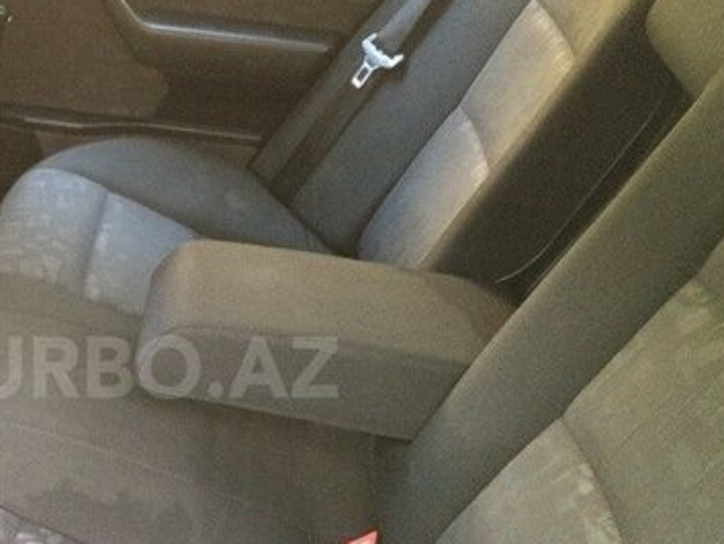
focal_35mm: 54
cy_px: 367
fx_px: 1130
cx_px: 129
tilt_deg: -34.4
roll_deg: -0.4
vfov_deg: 26.9
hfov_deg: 34.3
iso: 320
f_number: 2.2
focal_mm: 4.15
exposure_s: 1/25
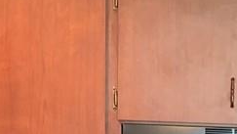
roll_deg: -1.4
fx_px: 1264
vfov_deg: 5.5
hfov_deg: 10.6
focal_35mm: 201
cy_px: 457
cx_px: 246
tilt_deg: -12.2
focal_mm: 4
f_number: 1.8
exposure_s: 1/6
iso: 80
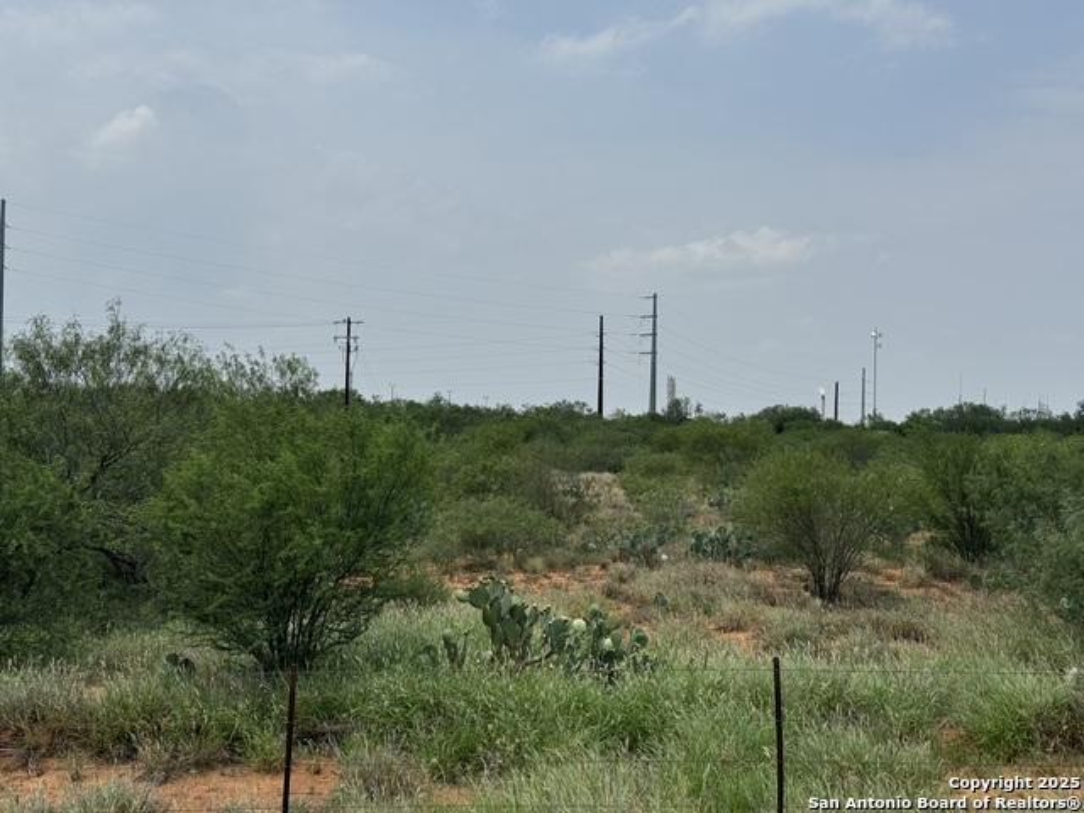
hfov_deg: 39.7
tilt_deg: +0.7
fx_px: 1503
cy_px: 406
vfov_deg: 30.3
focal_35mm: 48
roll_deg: -1.2
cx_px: 542
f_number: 1.78
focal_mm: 6.76
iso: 64
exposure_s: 1/9009
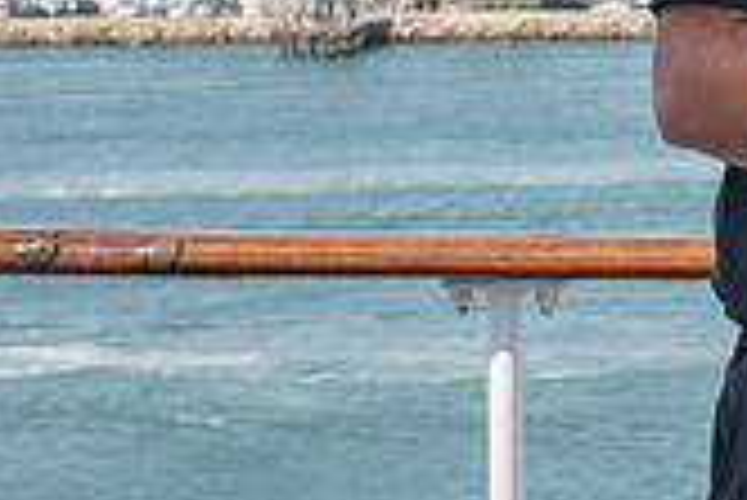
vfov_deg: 5.8
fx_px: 4860
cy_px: -178
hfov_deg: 8.6
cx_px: 1112
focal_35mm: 234
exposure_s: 1/200
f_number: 11
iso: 200
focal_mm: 67
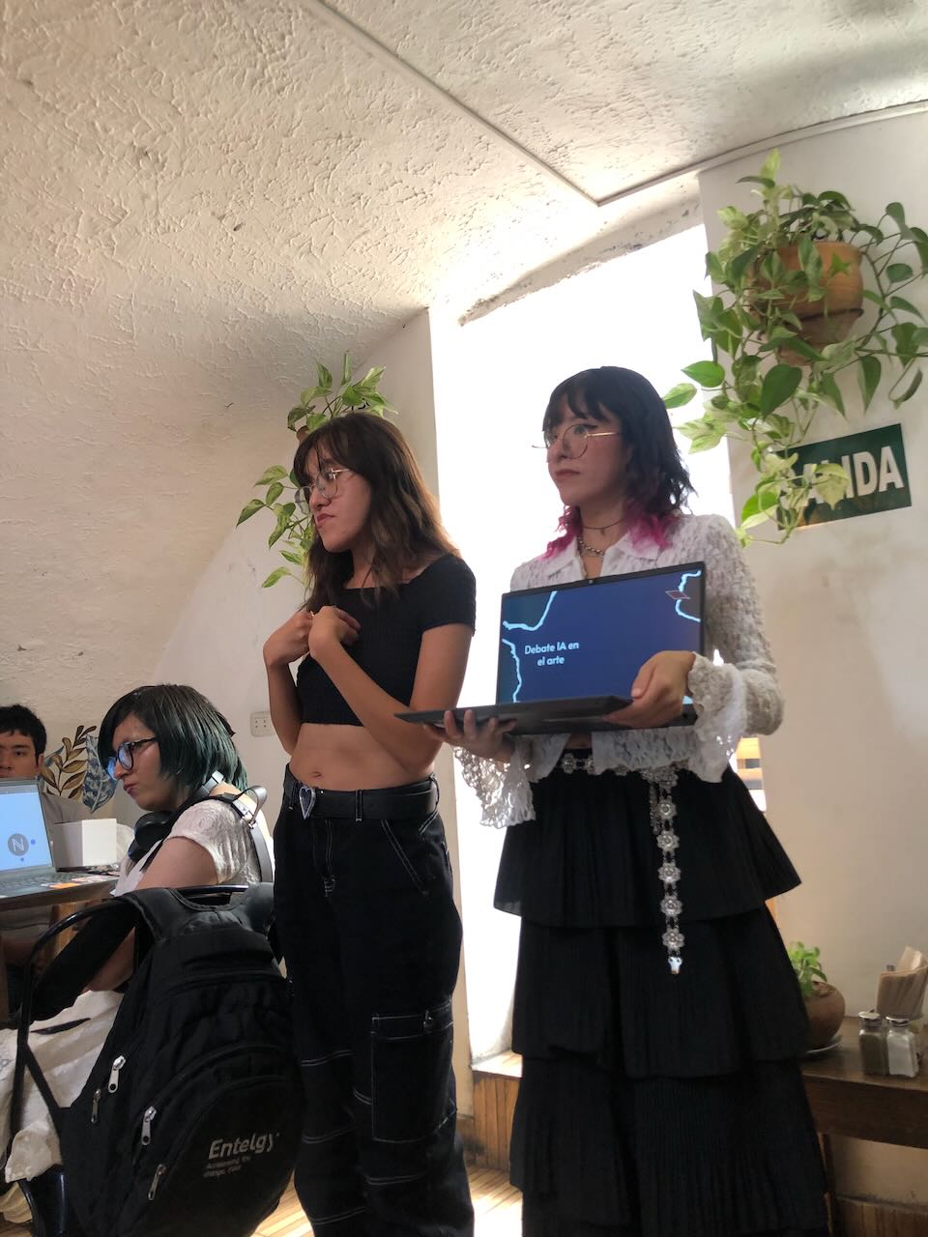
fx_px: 1001
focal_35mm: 28
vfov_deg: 63.4
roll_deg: +3.1
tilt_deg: +8.4
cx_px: 464
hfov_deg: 49.7
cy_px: 618
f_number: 1.8
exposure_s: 1/17
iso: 40
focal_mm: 3.99
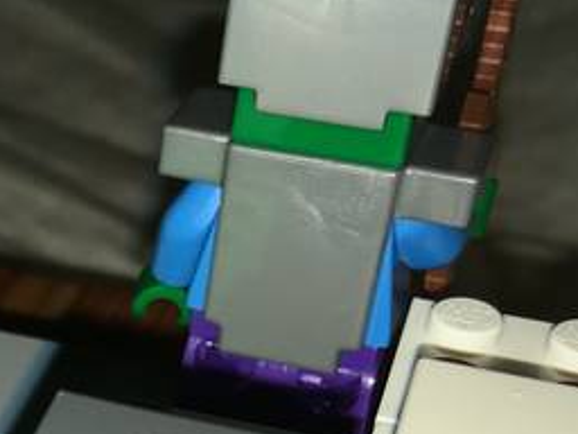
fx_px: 1703
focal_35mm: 102
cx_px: -160
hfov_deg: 18.1
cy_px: 634
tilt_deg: -38.7
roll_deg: +0.2
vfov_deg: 13.7
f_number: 2.2
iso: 25
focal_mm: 4.15
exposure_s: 1/199
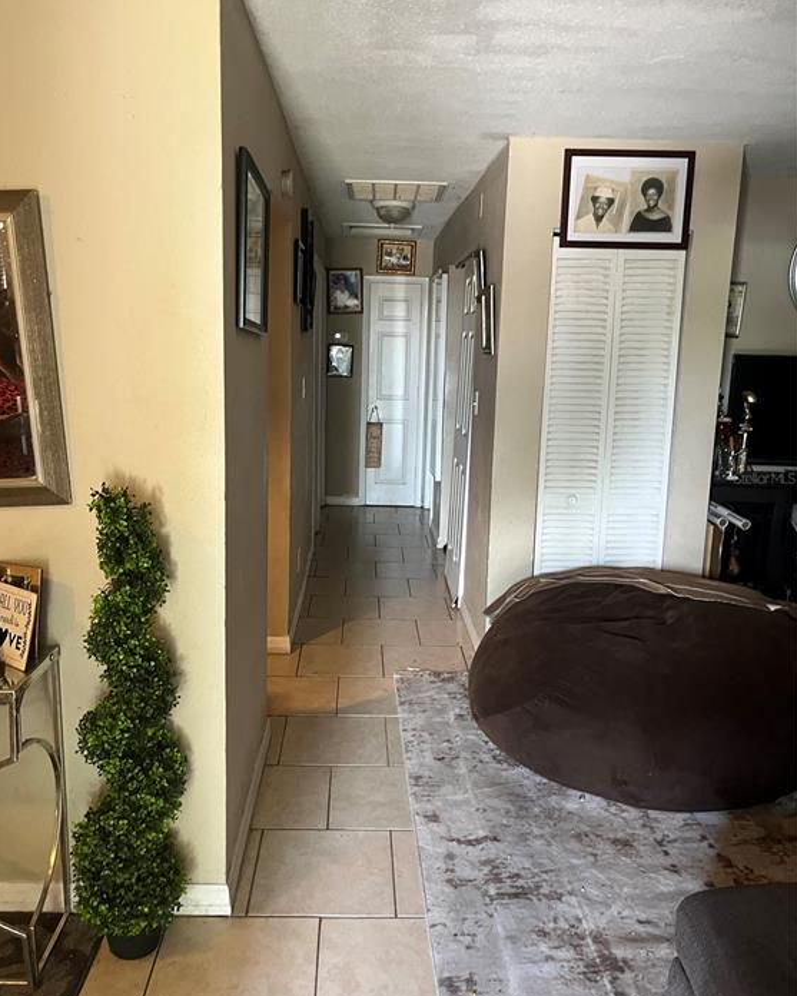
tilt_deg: -8.2
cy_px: 478
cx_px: 386
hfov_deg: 51.5
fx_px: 825
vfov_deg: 62.2
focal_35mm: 28
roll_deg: -0.7
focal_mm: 5.1
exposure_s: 1/60
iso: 400
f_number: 1.6
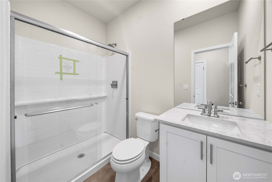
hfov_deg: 112.6
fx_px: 91
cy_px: 91
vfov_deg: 90.1
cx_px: 136
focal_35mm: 12
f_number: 7.1
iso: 1000
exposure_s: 1/6
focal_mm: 12
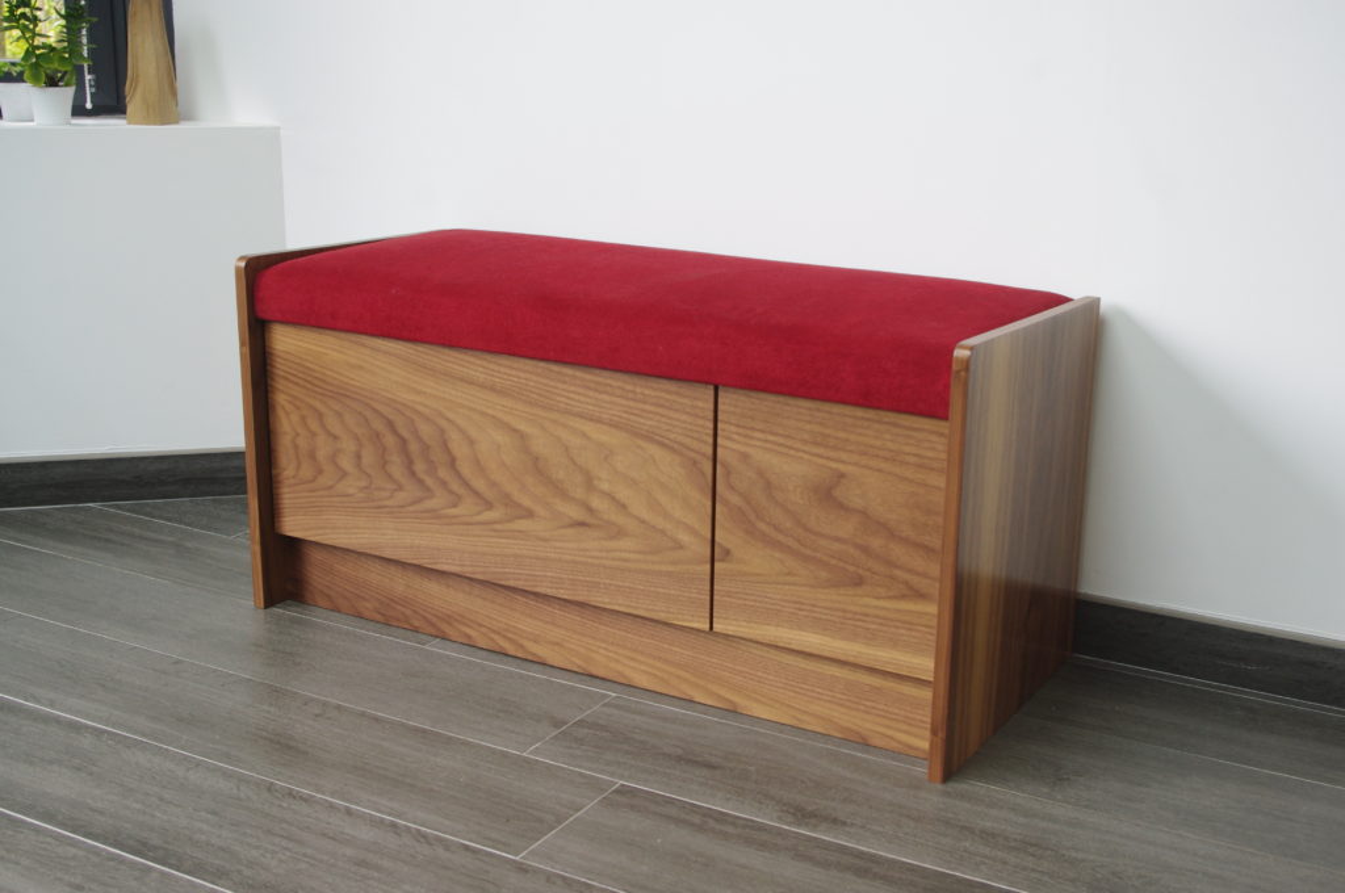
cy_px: 446
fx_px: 1716
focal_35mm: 46
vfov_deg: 29.2
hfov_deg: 42.8
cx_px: 672
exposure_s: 1/40
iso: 400
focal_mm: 30.63
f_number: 5.6
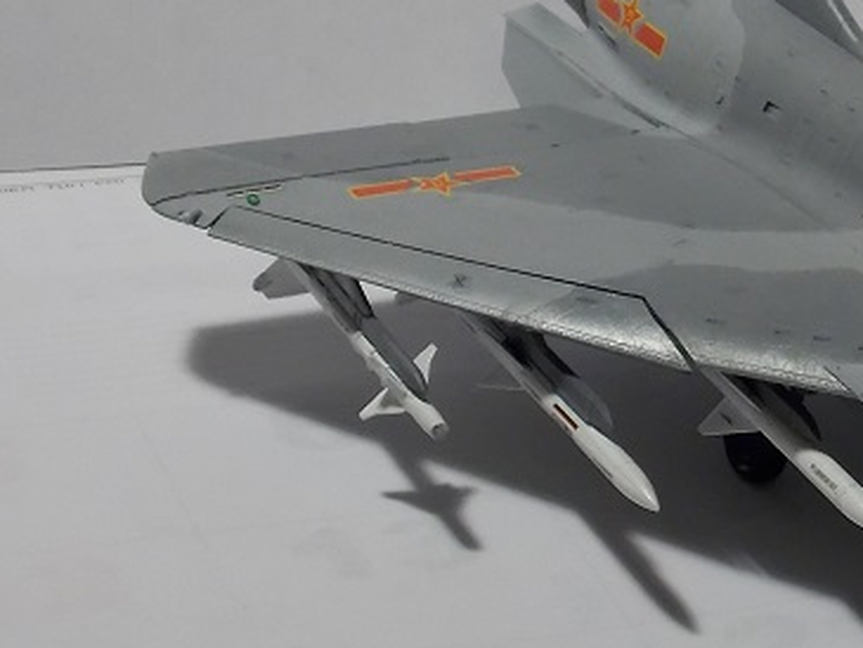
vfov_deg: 13.5
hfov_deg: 17.3
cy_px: 283
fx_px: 2743
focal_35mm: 110
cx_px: 950
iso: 200
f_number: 3.6
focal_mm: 7.3
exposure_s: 1/40
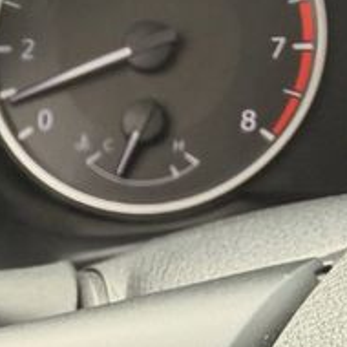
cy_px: 534
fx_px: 1168
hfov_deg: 15.9
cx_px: -128
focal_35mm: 103
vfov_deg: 15.5
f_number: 2.2
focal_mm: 2.22
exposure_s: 1/121
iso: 50
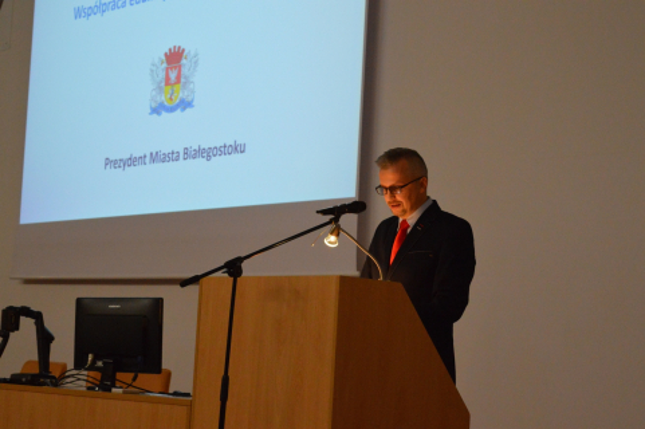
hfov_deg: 24.6
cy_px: 214
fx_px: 1477
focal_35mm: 82
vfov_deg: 16.5
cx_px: 322
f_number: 5.6
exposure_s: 1/125
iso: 3200
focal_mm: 55
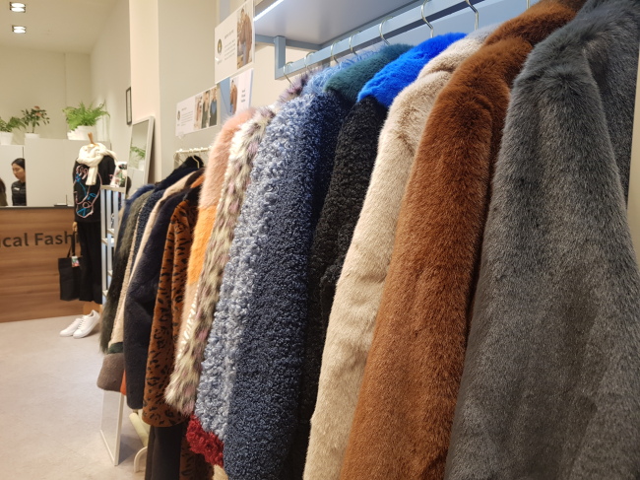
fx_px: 481
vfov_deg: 53.0
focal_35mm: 26
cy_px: 240
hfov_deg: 67.3
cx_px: 320
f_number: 1.7
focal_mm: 4.2
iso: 80
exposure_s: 1/120
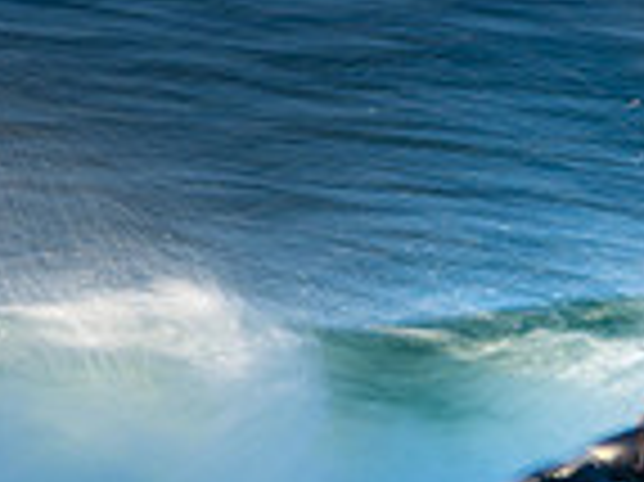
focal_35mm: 3344
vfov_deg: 0.4
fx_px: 62160
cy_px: 830
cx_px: 996
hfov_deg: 0.6
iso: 100
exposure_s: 1/15
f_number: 22
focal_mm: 500
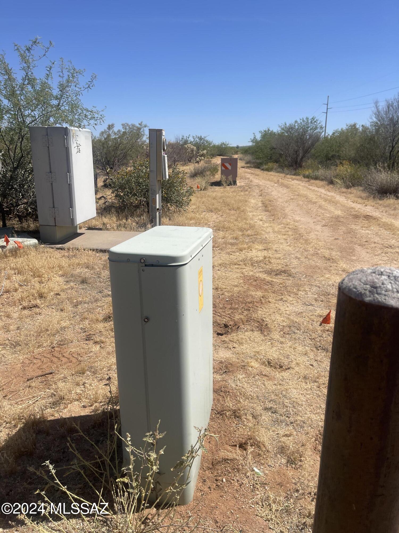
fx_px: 384
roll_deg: +0.1
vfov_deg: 69.4
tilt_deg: -15.2
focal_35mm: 25
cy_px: 266
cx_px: 200
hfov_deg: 54.9
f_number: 1.6
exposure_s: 1/5618
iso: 32
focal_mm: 5.1
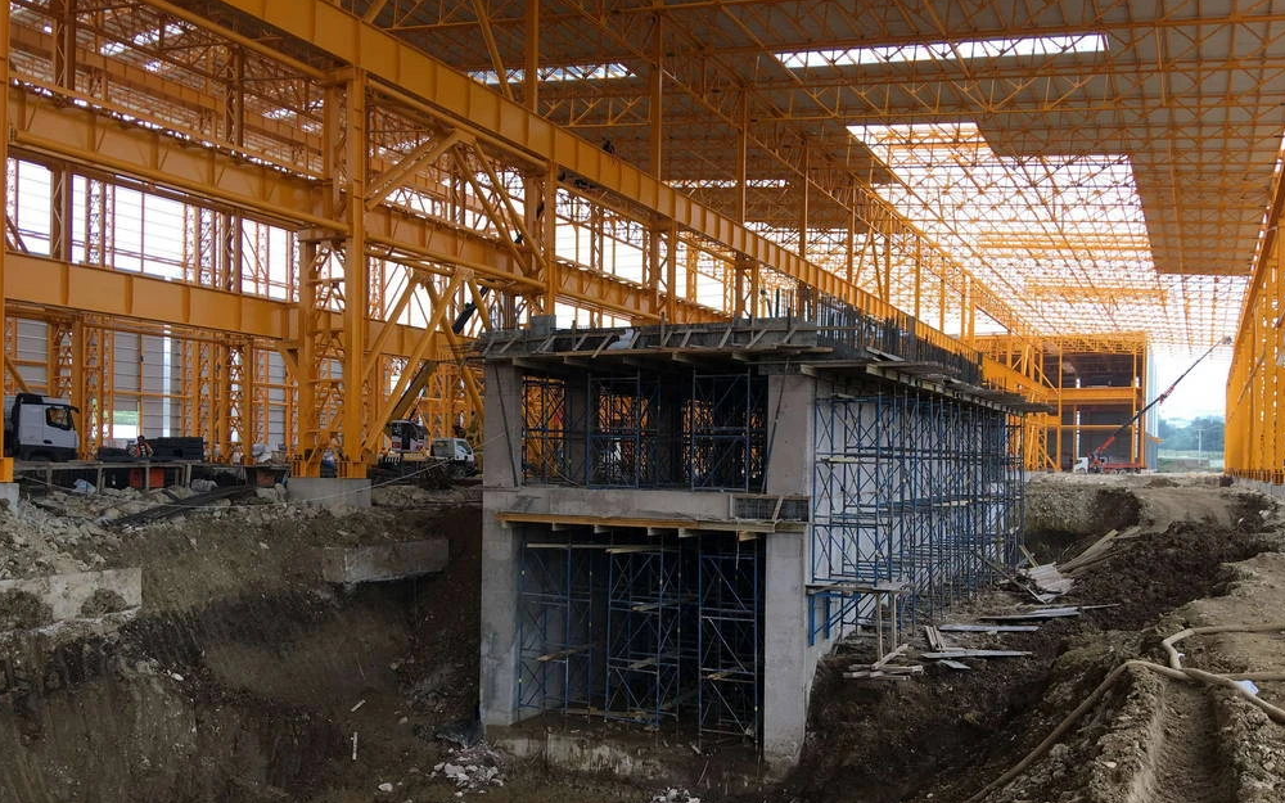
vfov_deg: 40.4
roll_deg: -1.3
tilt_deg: +0.6
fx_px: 1086
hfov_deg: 61.2
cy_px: 481
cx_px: 641
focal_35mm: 31
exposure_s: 1/247
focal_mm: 4.15
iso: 25
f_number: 2.2
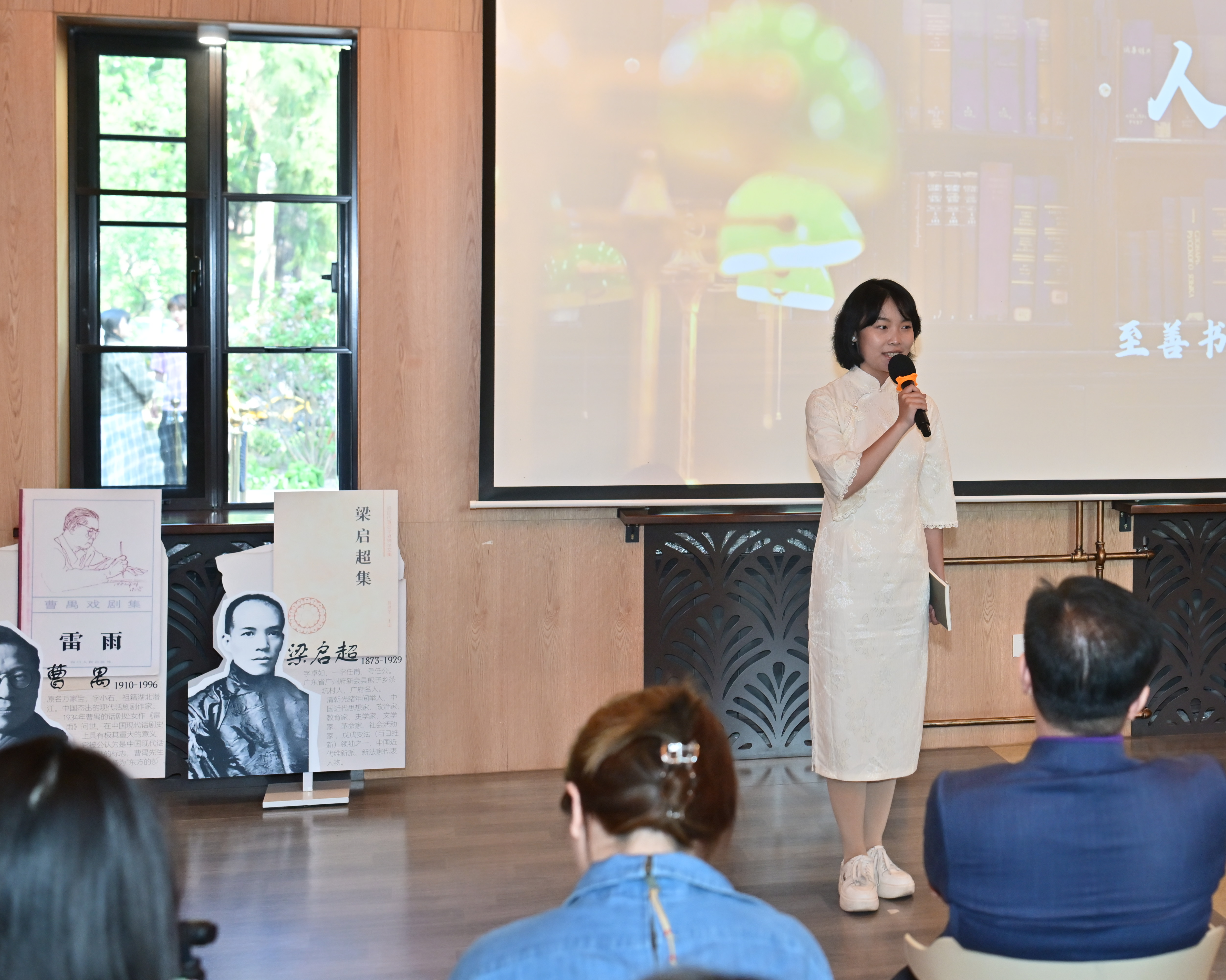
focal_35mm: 54
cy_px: 361
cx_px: 985
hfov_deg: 33.7
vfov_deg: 28.0
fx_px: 1959
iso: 640
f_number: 3.5
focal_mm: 35
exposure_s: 1/125
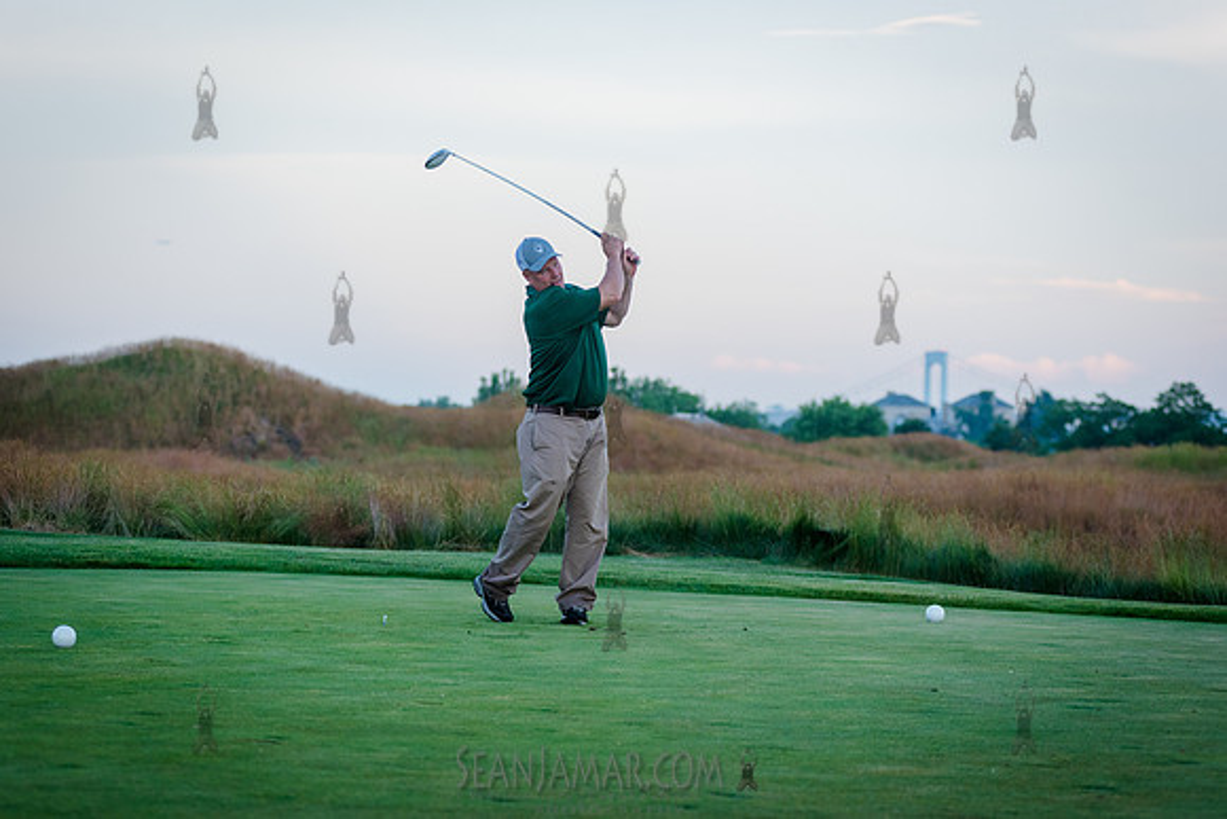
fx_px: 3409
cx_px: 614
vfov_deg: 13.7
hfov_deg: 20.4
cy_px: 410
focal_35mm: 100
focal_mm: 100
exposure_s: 1/800
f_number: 3.5
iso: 640
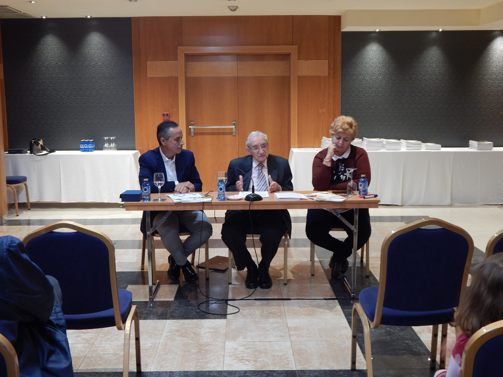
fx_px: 625
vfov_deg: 33.6
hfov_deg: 43.9
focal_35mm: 43
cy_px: 188
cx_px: 252
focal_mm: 7.7
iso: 200
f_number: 3.6
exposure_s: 1/8
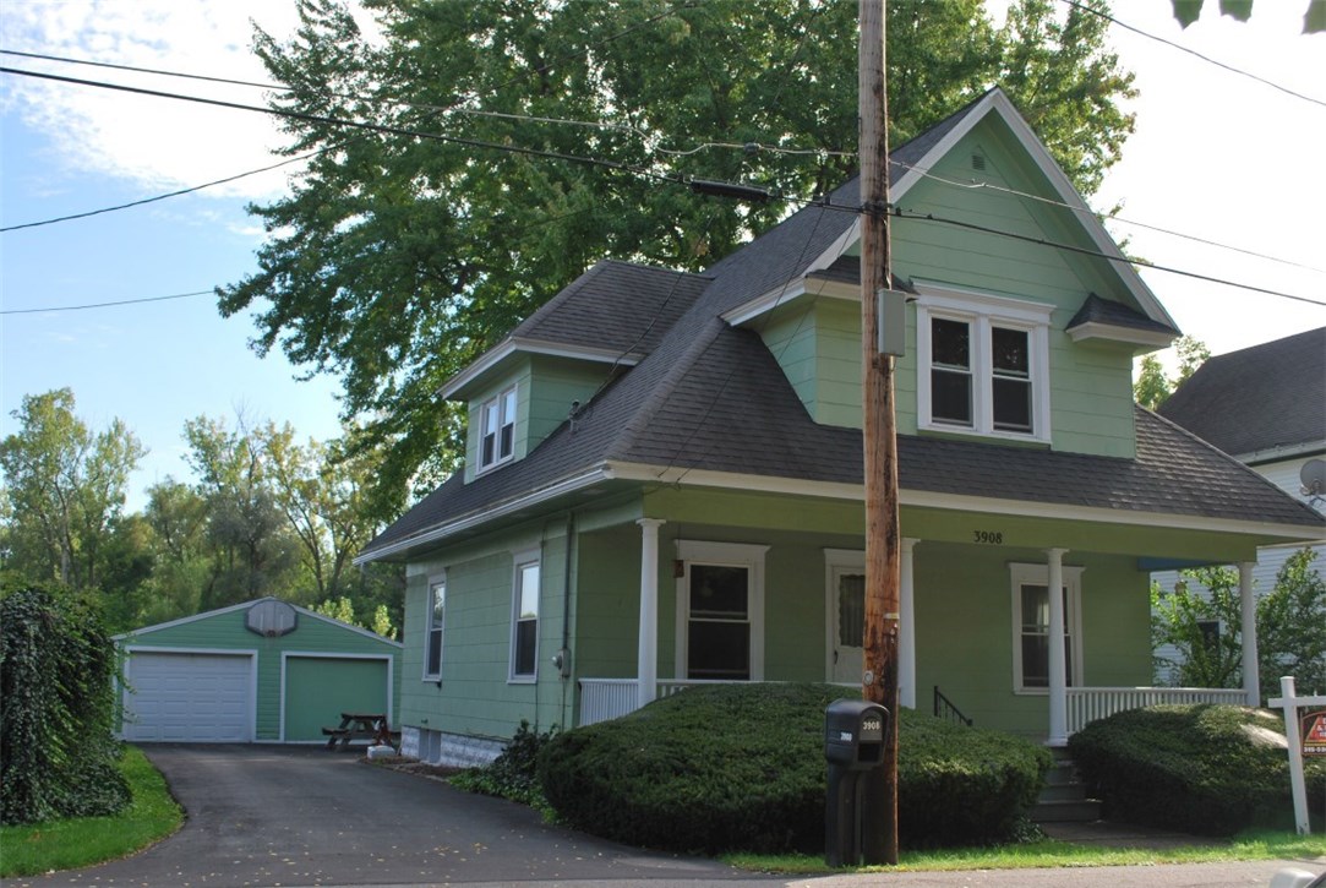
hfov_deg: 53.1
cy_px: 444
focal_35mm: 36
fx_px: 1328
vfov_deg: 37.0
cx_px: 663
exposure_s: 1/160
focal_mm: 24
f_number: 6.3
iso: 100
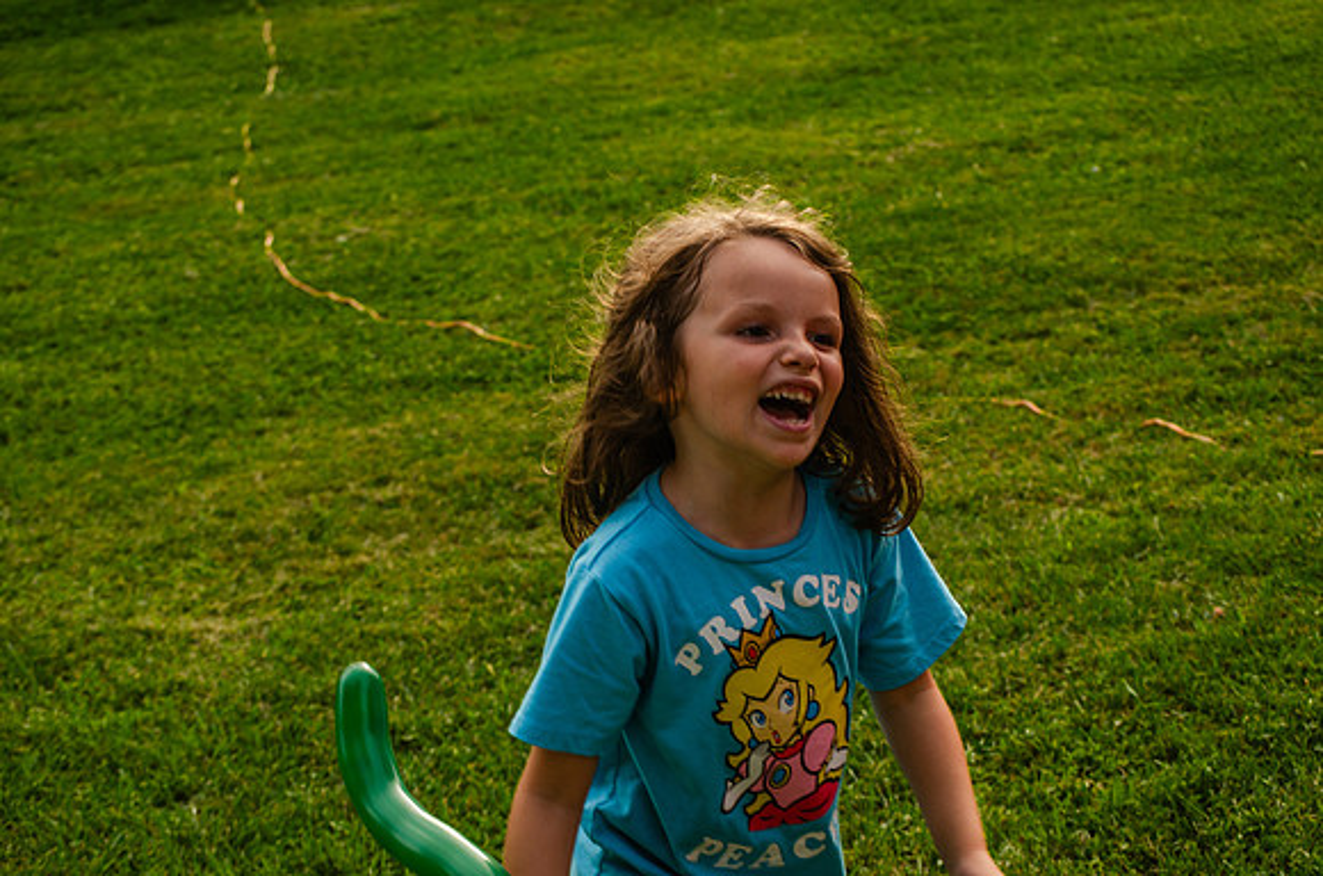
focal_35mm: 82
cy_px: 438
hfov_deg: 24.7
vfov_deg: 16.5
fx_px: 3025
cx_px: 662
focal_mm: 55
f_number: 7.1
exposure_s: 1/200
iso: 200
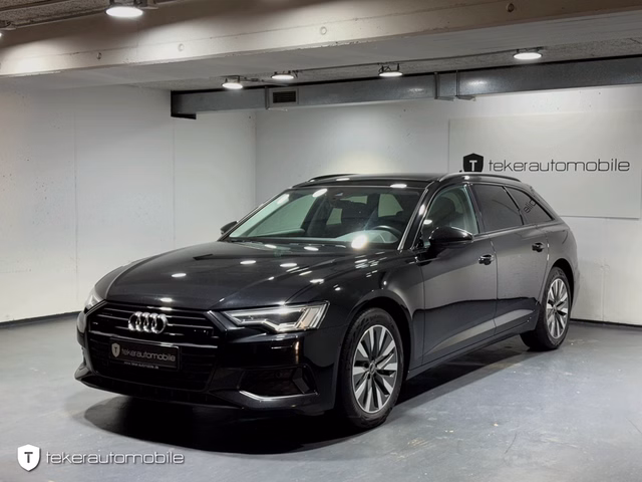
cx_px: 321
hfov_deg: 39.7
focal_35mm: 48
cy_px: 241
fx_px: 890
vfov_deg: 30.3
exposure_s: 1/50
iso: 64
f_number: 1.78
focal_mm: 6.76
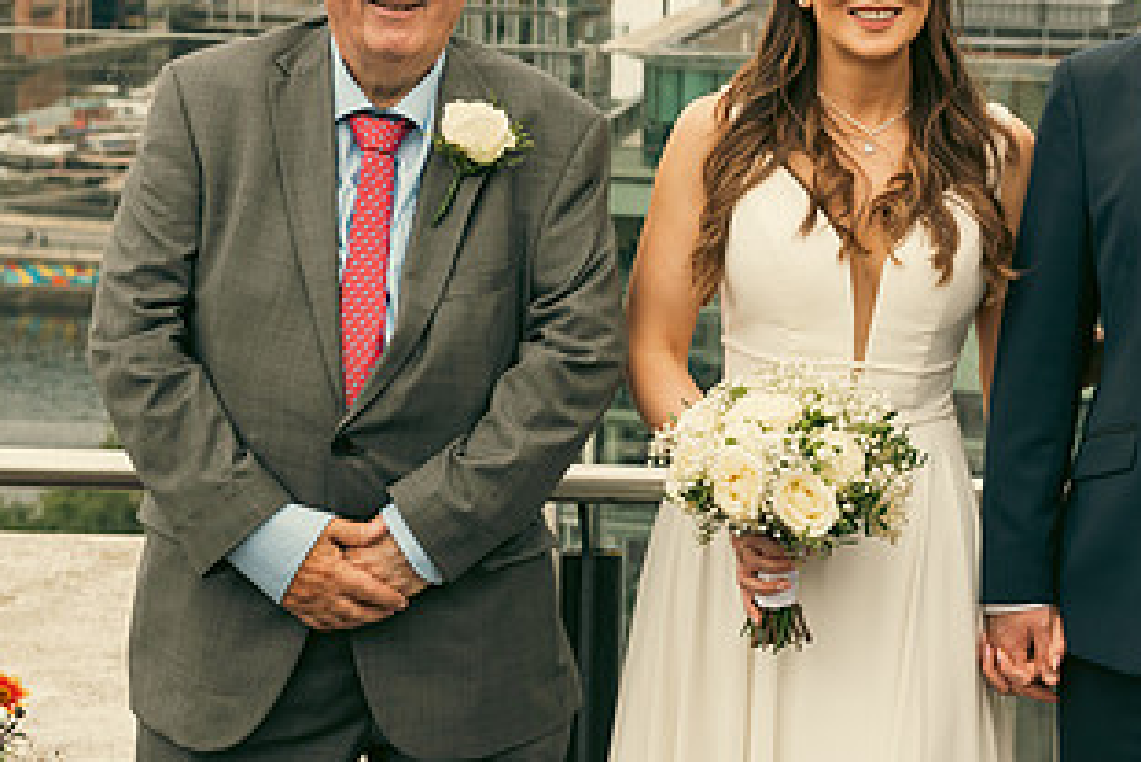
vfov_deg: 13.3
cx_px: 990
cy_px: 241
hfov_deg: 19.5
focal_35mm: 103
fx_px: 3266
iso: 320
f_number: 6.3
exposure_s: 1/250
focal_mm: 55
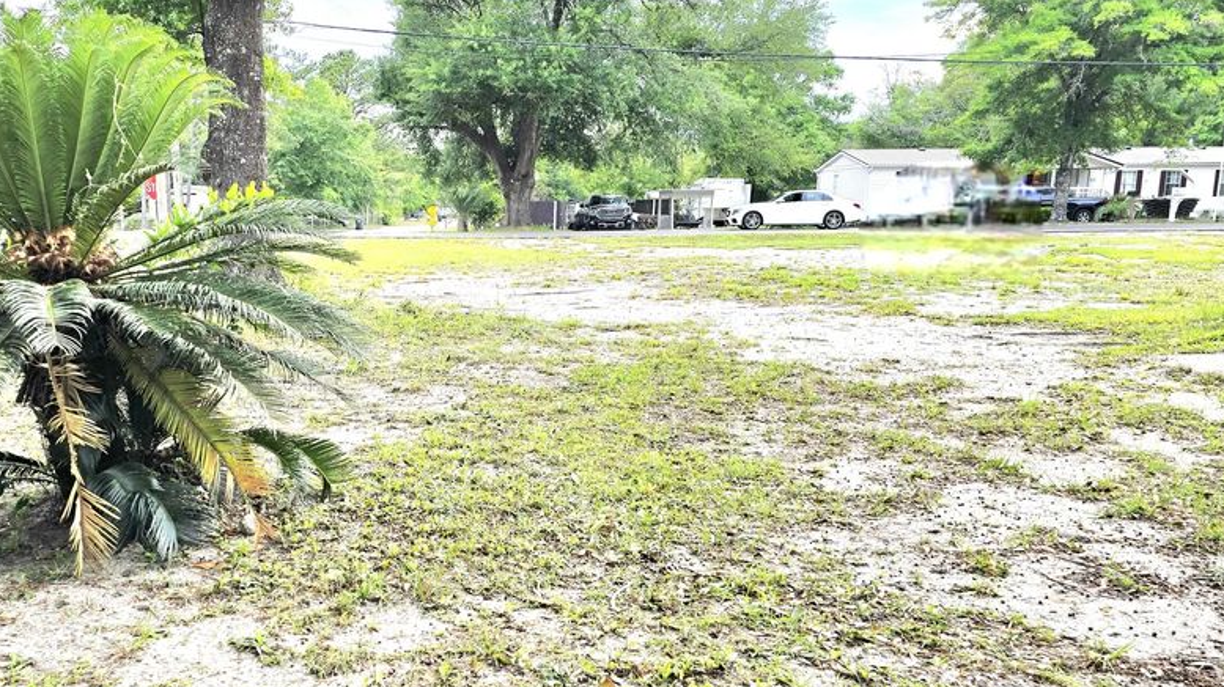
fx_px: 1071
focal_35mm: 33
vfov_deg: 35.5
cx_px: 469
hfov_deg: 58.8
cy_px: 401
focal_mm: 6.3
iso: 12
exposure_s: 1/182
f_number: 1.7
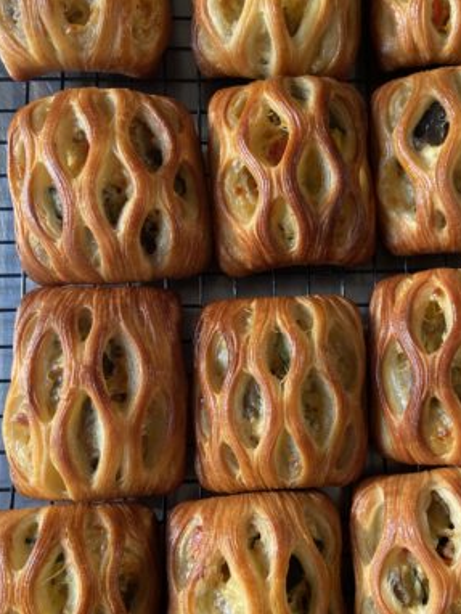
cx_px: 271
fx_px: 603
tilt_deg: -81.4
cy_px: 323
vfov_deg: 53.9
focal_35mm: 34
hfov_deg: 41.7
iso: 125
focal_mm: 4.25
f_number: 1.8
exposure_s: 1/107
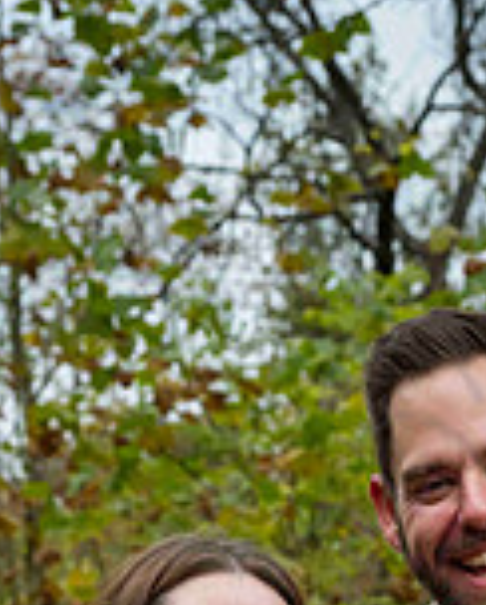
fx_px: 2494
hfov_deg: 11.1
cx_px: 422
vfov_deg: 13.2
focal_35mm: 139
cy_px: 876
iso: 400
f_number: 6.3
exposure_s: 1/500
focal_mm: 50
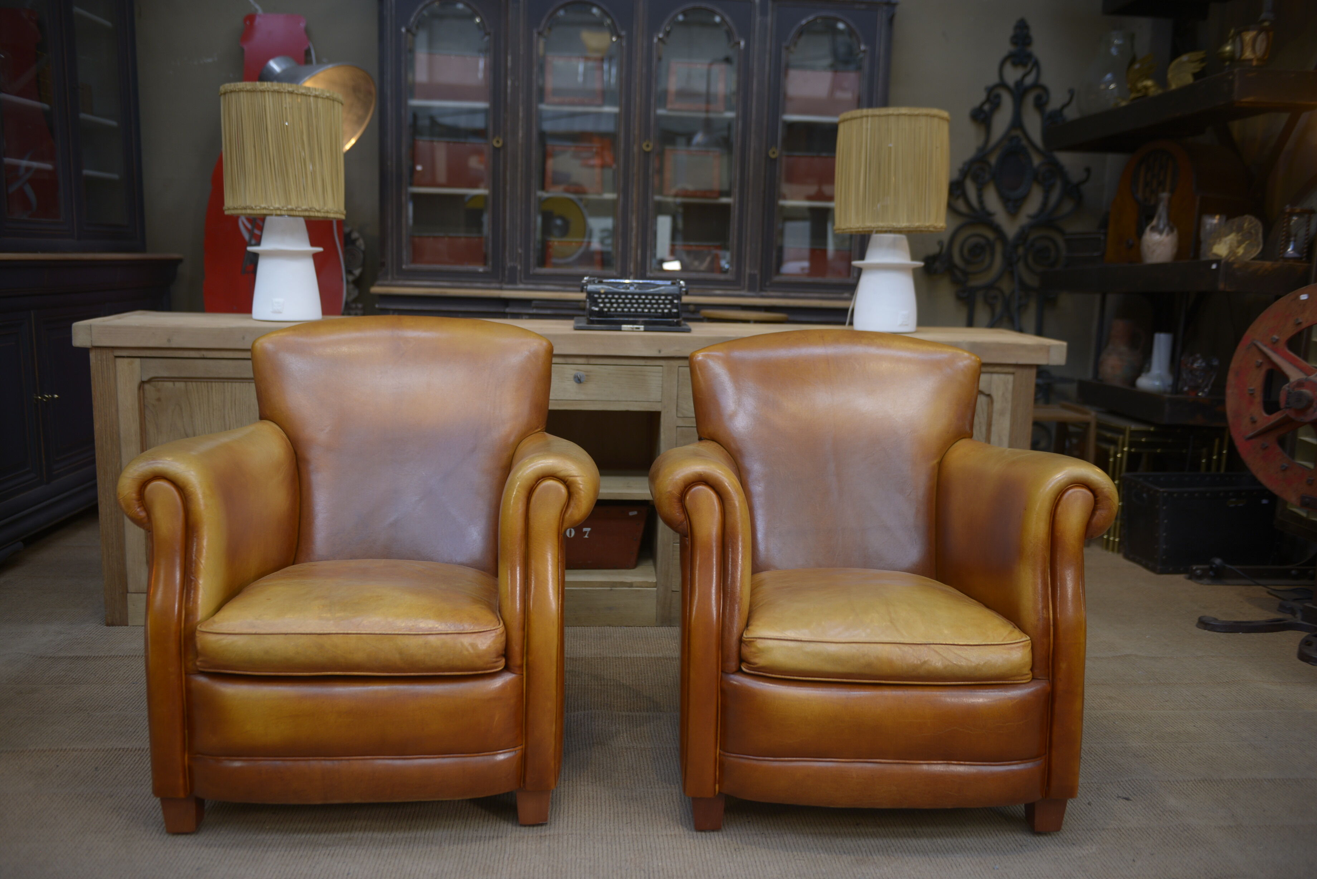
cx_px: 658
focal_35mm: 32
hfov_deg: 58.7
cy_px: 440
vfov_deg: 41.1
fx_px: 1171
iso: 200
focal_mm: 32
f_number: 3.2
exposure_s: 1/50
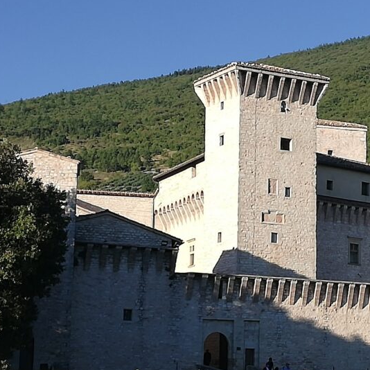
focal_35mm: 105
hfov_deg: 16.4
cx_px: 303
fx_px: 1270
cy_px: 196
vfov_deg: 16.6
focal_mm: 3.83
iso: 50
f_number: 2.2
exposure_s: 1/751
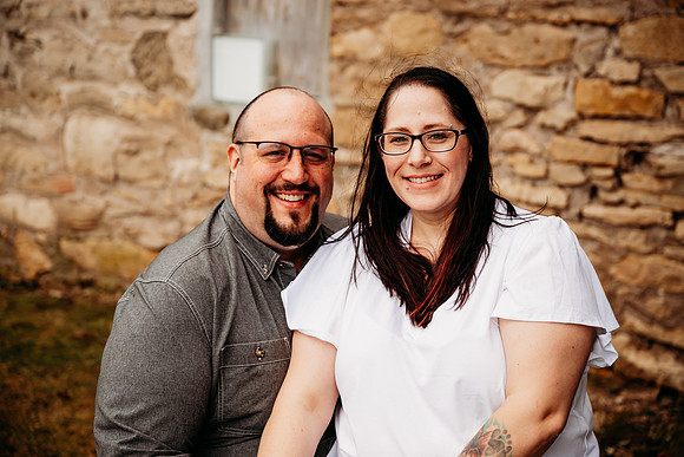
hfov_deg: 31.9
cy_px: 228
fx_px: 1197
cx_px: 342
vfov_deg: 21.6
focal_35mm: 63
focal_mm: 63
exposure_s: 1/400
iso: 320
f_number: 3.5
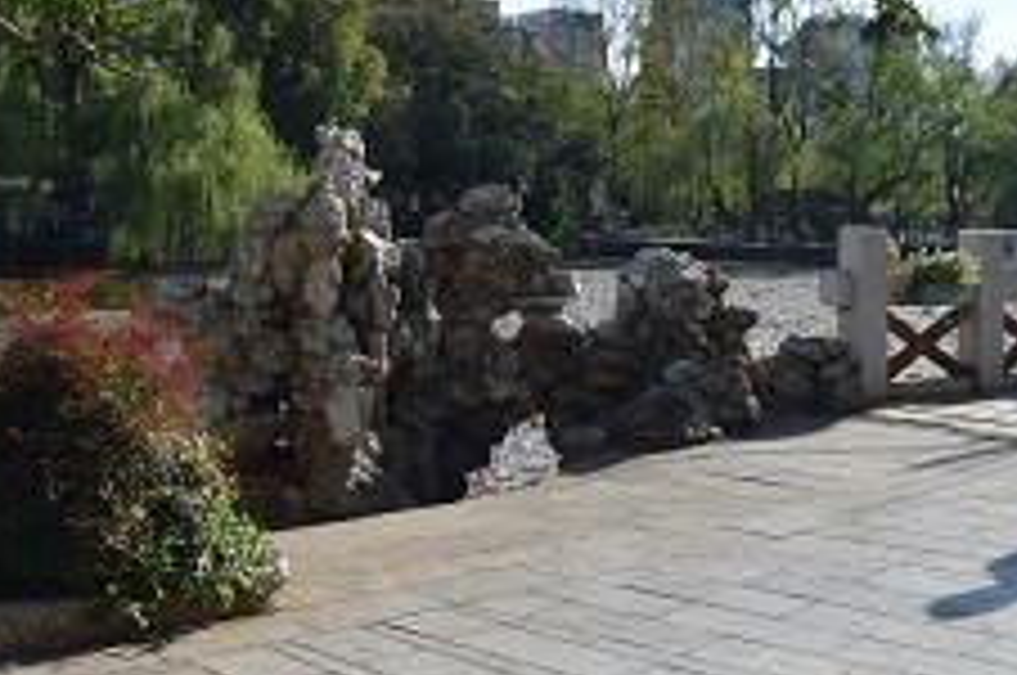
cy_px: 94
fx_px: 1523
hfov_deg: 35.5
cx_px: 173
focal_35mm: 54
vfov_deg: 24.4
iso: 200
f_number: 10
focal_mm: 18
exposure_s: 1/400
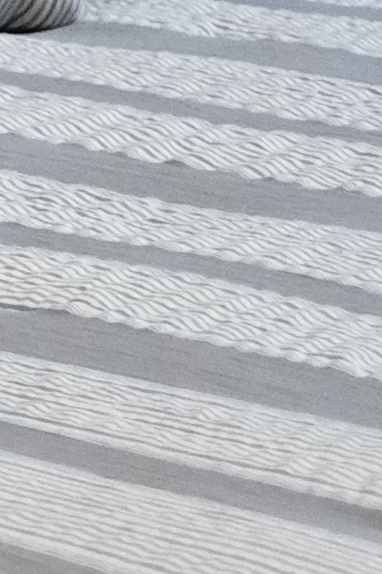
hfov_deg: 3.4
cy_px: -741
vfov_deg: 5.5
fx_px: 5764
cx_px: -1713
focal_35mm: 362
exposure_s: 1/60
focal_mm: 27
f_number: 2.8
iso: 2000
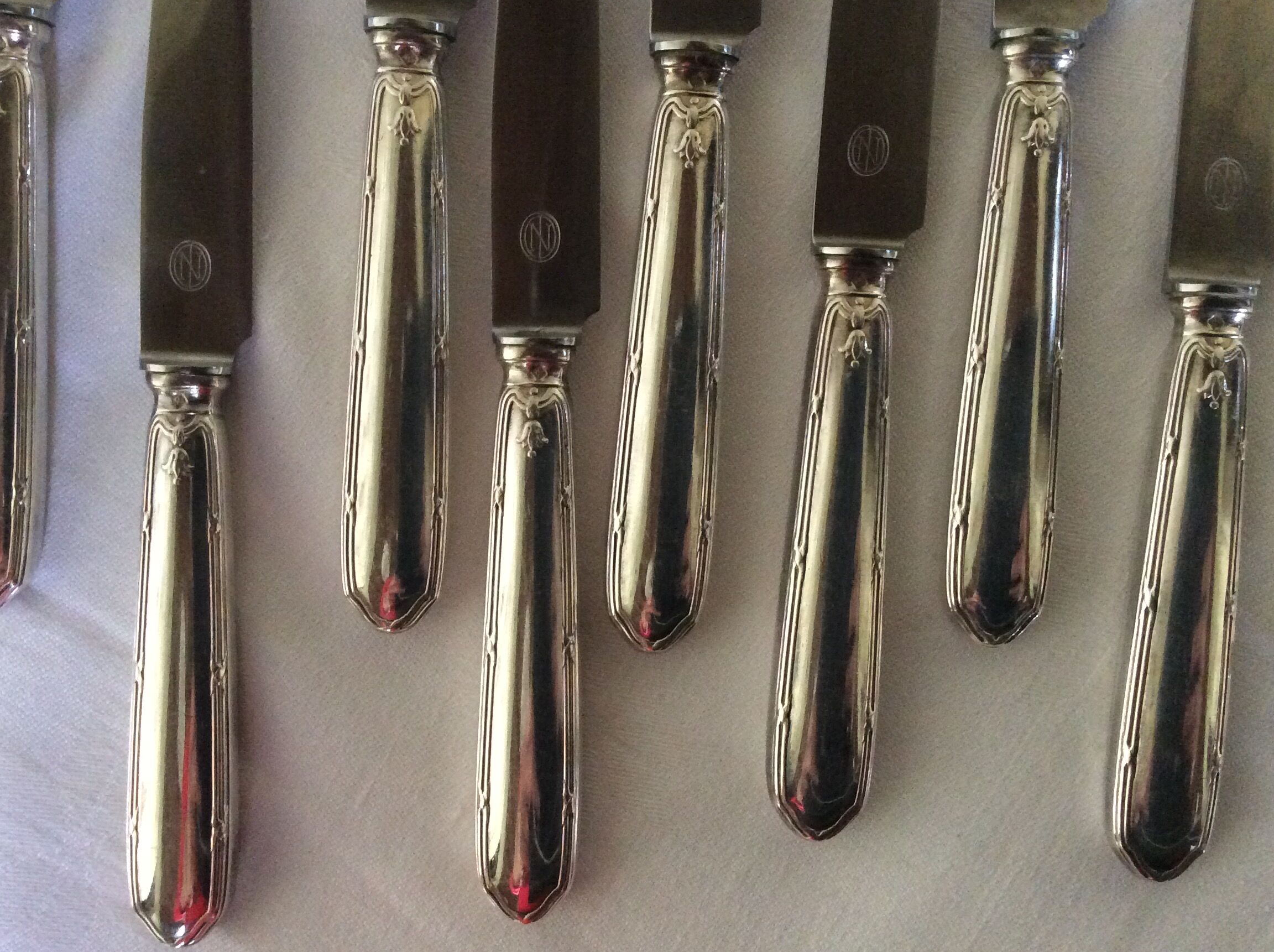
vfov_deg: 39.6
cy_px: 462
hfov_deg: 51.4
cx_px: 610
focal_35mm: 36
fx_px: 1323
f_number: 2.4
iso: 320
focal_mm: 3.3
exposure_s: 1/25
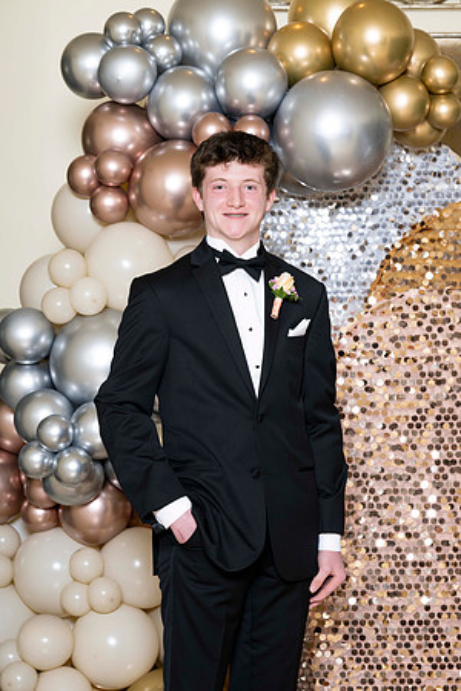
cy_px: 346
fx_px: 1863
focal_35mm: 97
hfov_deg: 14.1
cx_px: 230
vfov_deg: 21.0
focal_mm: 97
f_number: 5.6
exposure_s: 1/200
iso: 250
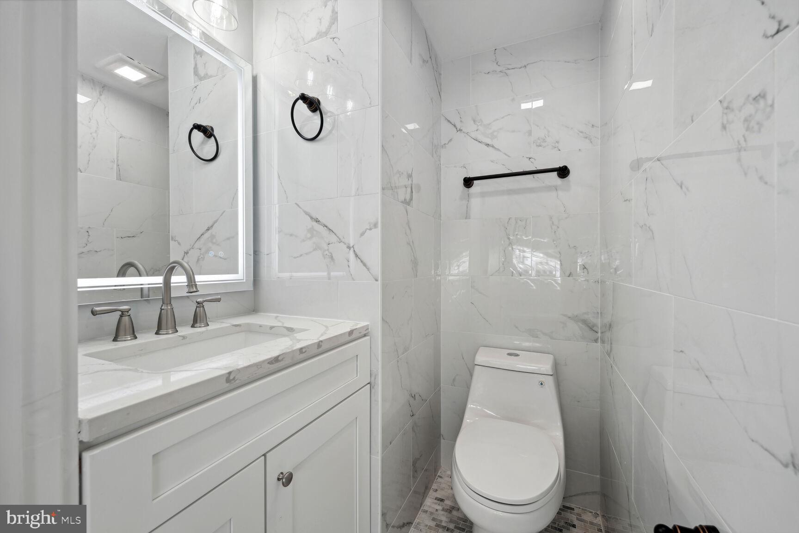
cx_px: 400
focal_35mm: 14
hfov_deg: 104.3
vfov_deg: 81.2
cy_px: 266
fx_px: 311
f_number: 8
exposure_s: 1/20
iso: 200
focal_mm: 14
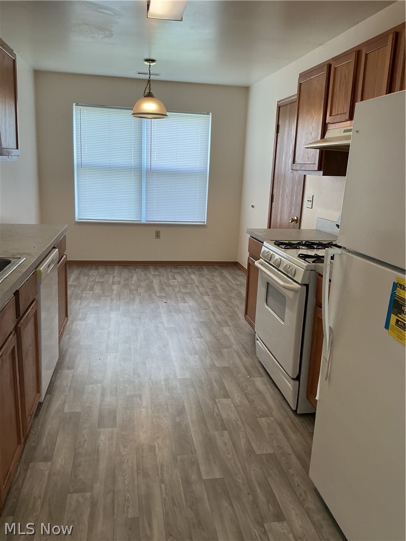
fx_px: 454
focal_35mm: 29
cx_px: 203
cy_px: 270
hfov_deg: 48.2
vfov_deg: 61.7
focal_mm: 3
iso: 50
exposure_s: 1/50
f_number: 1.8
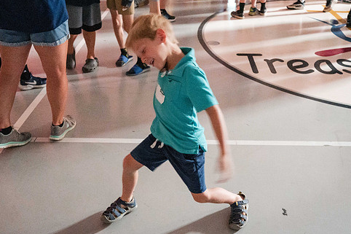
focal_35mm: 38
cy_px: 97
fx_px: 370
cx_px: 195
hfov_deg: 50.6
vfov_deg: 34.9
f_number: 4
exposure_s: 1/40
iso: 25600
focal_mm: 30
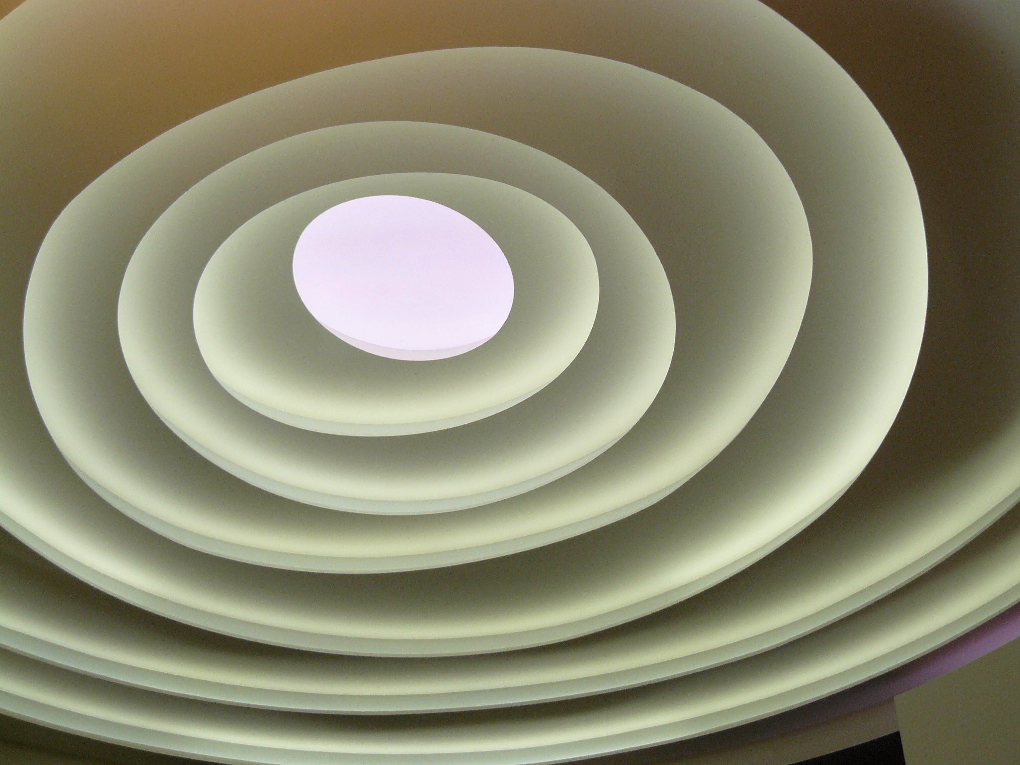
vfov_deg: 34.3
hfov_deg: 44.8
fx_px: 1238
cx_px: 510
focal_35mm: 42
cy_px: 382
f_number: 2.8
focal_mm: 7
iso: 160
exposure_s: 1/30
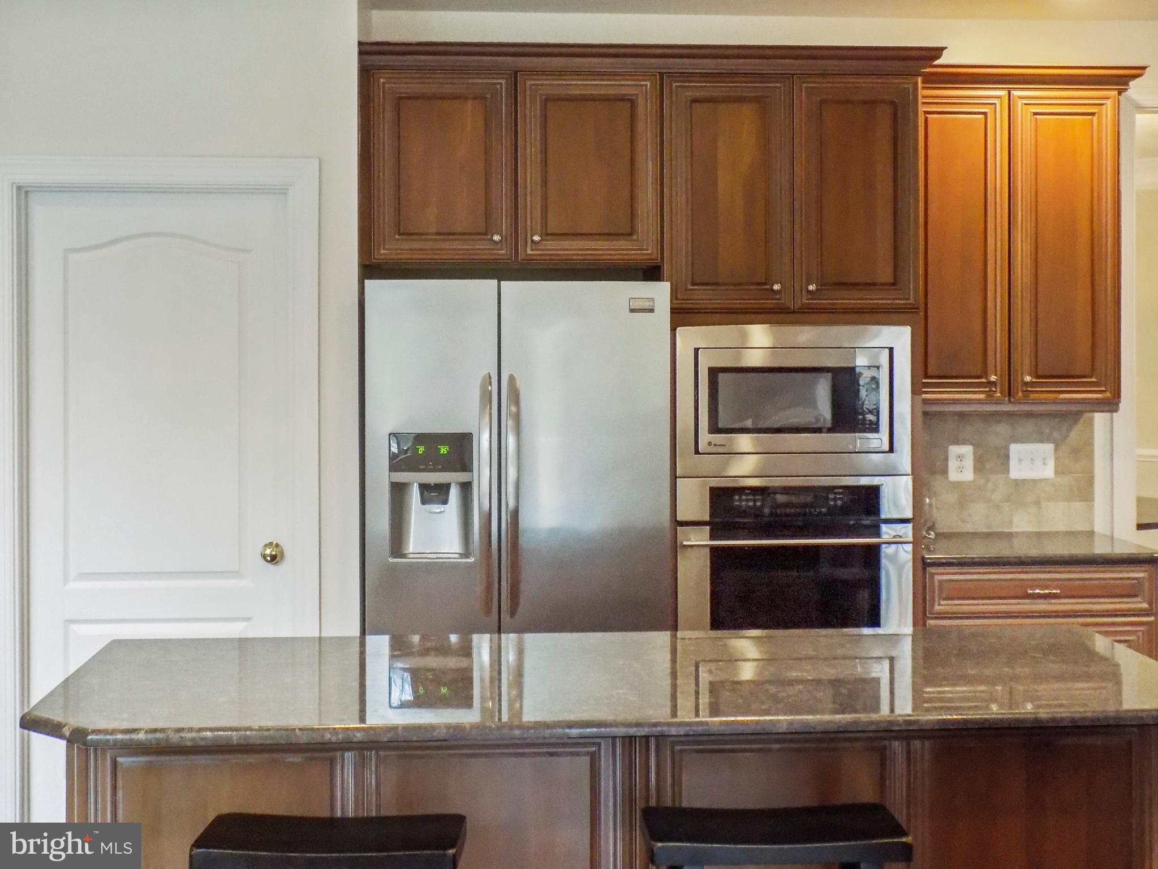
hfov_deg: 41.2
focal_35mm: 46
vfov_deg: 31.5
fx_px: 1539
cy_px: 434
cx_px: 579
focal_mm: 8.1
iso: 400
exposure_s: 1/15
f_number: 3.7
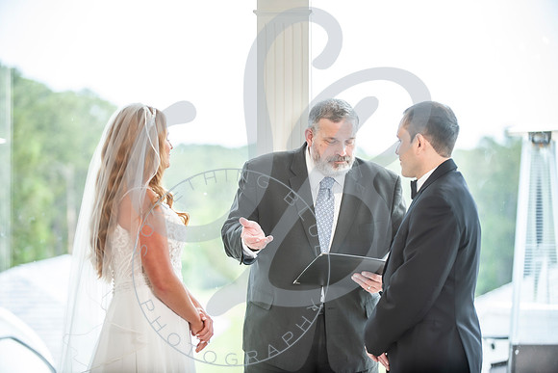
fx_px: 1841
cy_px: 186
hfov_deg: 17.2
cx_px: 279
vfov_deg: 11.5
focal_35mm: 119
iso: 320
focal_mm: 116
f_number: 2.8
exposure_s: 1/250
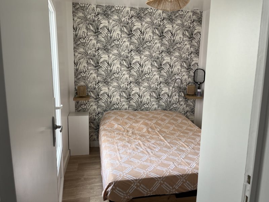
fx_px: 202
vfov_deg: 53.1
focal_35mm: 26
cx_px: 134
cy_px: 101
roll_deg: +0.0
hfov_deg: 67.3
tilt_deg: -9.4
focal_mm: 5.1
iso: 50
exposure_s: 1/121
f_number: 1.6
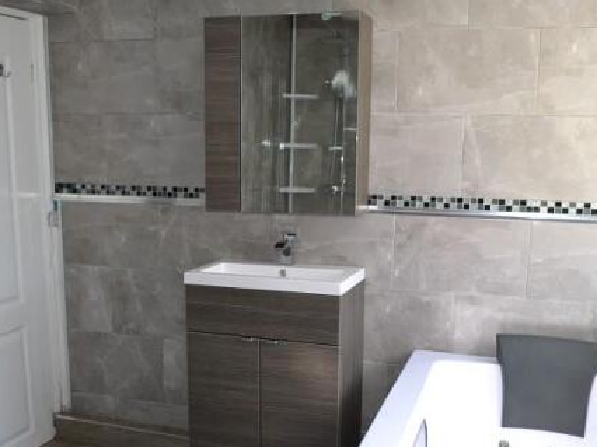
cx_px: 298
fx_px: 689
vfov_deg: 35.7
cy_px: 281
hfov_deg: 46.8
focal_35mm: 40
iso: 280
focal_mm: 18
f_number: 4
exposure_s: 1/125
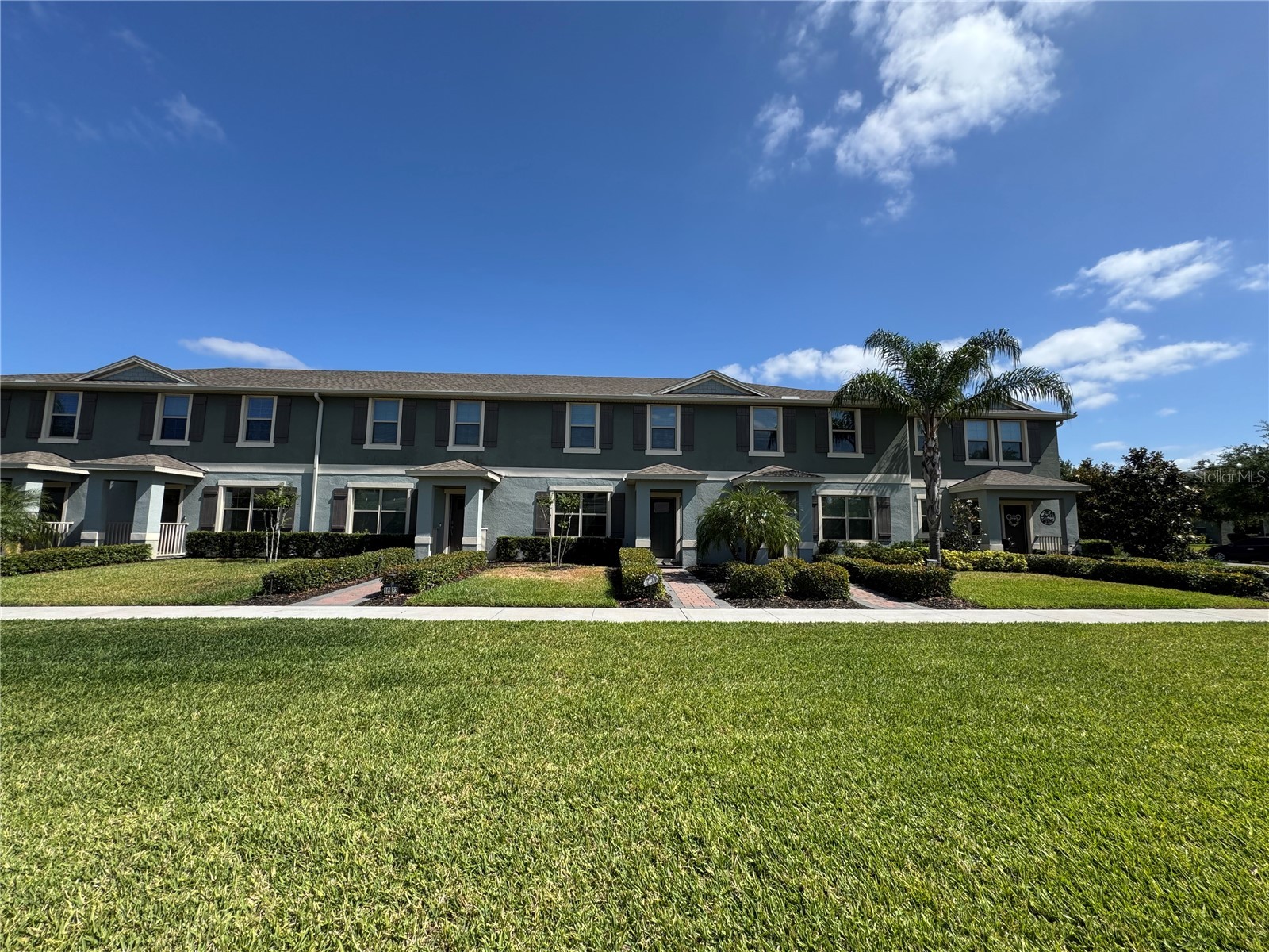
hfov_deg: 102.1
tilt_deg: +6.7
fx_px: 513
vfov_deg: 85.7
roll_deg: -0.8
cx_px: 634
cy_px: 476
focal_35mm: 14
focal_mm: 2.22
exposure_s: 1/1299
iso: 50
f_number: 2.2
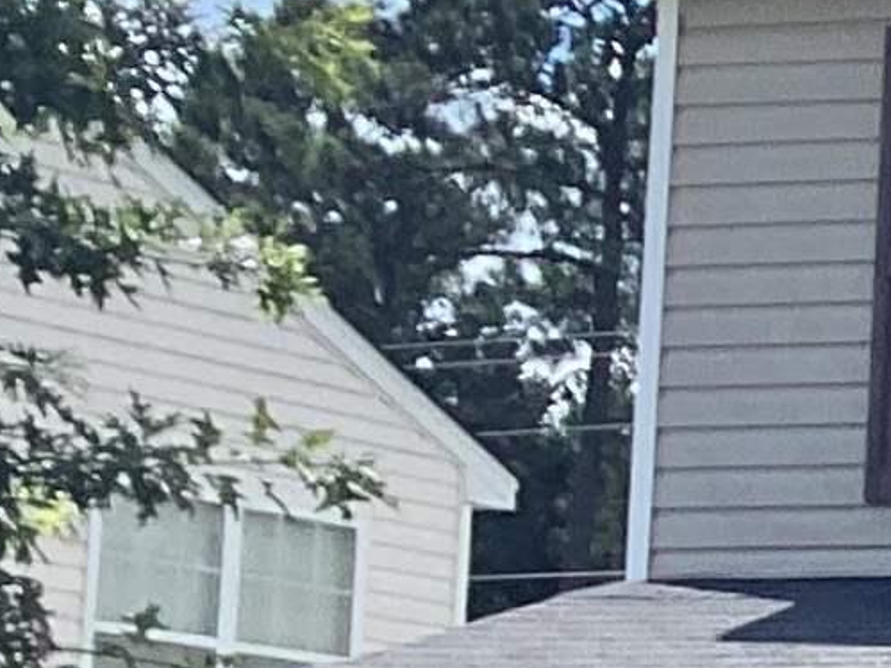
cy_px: 836
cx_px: 2659
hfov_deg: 8.6
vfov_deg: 7.7
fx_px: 4915
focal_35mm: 191
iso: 25
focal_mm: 3.3
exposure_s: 1/1404
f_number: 2.4
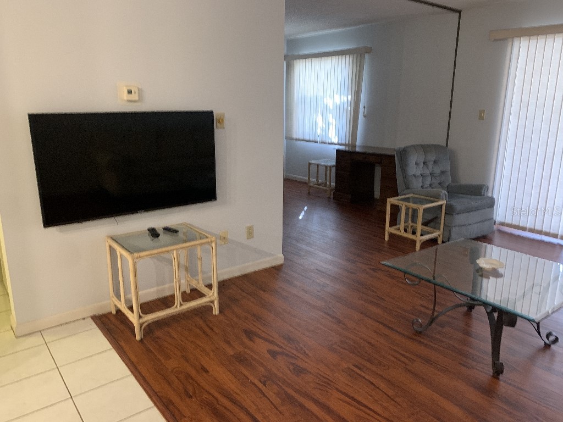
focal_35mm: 26
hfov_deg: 67.3
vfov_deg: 53.1
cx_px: 282
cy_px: 211
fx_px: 423
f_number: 1.8
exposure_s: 1/30
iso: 400
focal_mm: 4.25
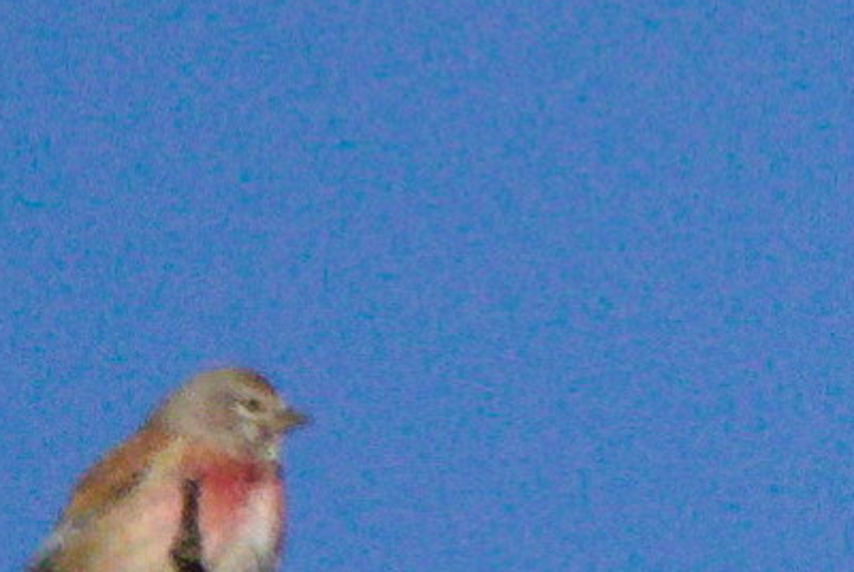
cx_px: 494
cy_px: 414
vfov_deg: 0.9
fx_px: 37298
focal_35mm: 1570
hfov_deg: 1.3
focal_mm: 600
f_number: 6.3
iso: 1000
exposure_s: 1/5000
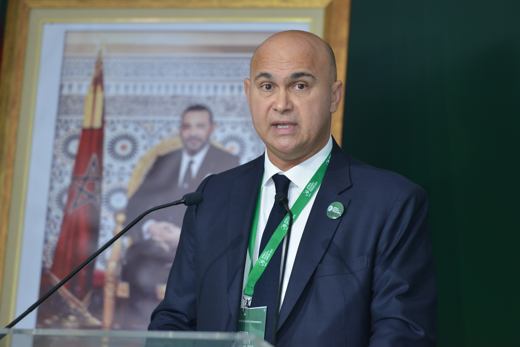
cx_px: 260
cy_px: 174
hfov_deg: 10.3
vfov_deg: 6.9
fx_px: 2889
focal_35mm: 200
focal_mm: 200
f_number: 4
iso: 1250
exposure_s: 1/60
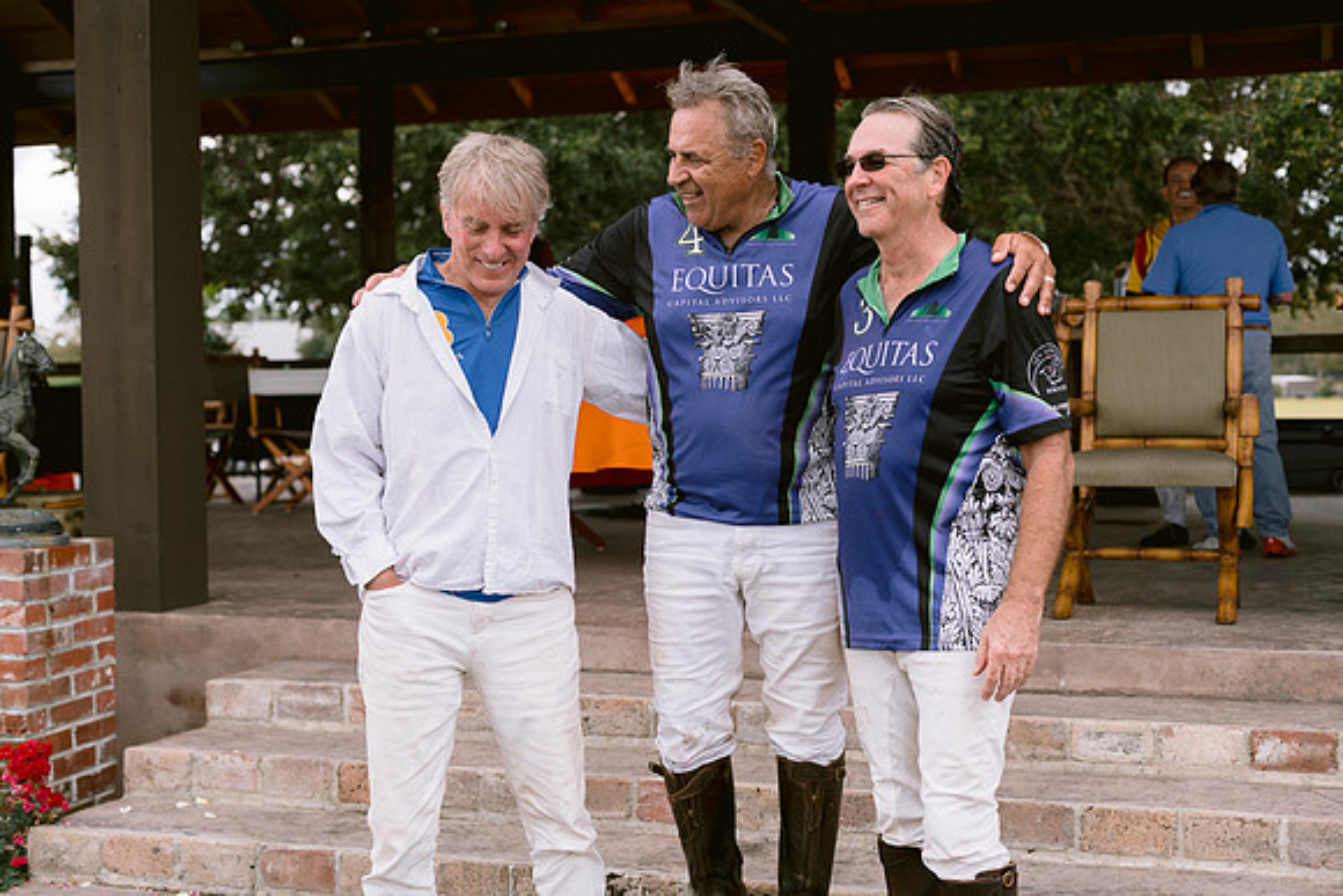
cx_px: 672
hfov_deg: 39.6
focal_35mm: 50
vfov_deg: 27.0
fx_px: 1866
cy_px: 448
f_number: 4
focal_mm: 50
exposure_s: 1/1250
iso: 200
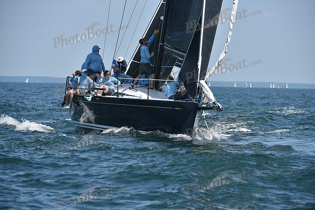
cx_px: 158
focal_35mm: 250
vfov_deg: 5.5
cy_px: 105
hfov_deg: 8.2
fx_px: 2188
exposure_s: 1/1600
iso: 320
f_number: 6.3
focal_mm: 250
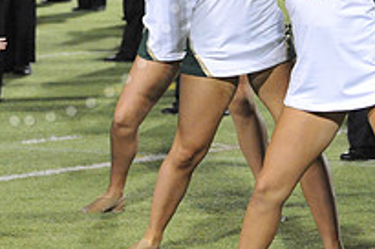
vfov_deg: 3.2
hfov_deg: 4.9
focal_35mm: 425
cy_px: -51
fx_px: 4420
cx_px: 15
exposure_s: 1/160
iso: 6400
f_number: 6.3
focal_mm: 150
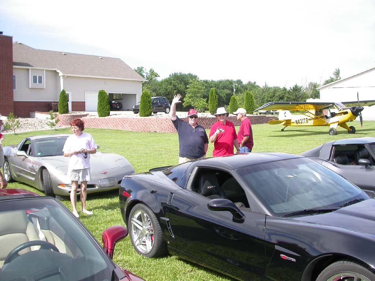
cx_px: 188
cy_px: 140
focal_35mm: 38
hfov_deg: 49.0
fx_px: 412
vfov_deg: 37.7
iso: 100
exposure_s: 1/1000
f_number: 2.6
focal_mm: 7.85
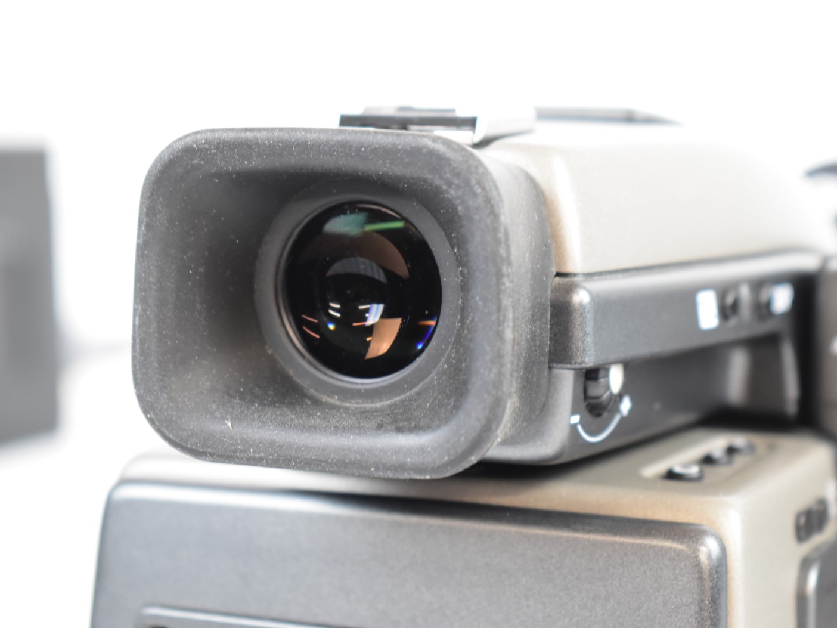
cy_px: 310
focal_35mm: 92
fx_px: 2214
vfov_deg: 16.1
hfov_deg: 21.4
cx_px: 480
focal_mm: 55
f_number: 6.3
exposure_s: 1/15
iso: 1400
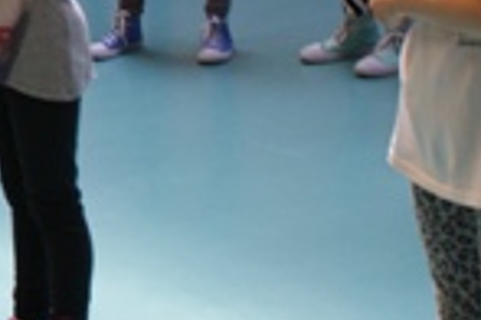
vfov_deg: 8.7
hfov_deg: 12.1
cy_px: 150
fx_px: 2098
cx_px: -370
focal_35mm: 157
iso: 125
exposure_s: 1/40
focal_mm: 24
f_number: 4.5
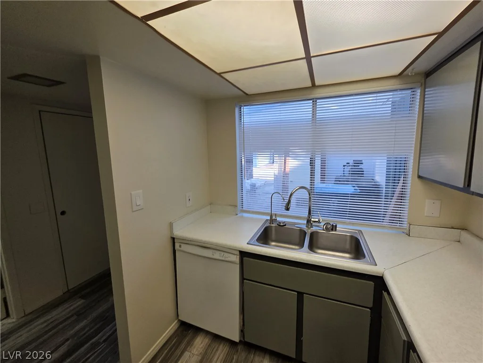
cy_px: 182
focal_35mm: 13
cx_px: 242
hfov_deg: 106.2
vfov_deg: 89.9
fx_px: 181
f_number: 1.9
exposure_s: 1/120
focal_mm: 2.2
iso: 64
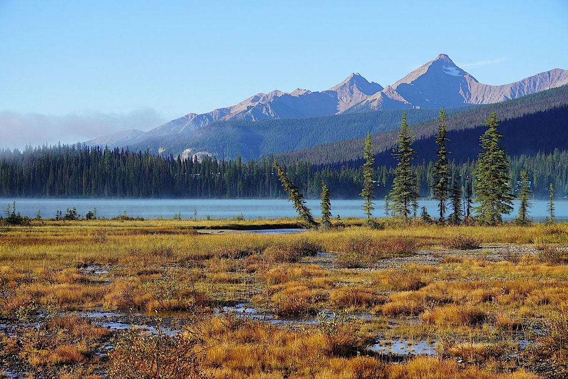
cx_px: 284
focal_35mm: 82
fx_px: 1302
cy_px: 190
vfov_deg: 16.6
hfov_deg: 24.6
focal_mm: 55
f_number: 8
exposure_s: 1/160
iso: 100
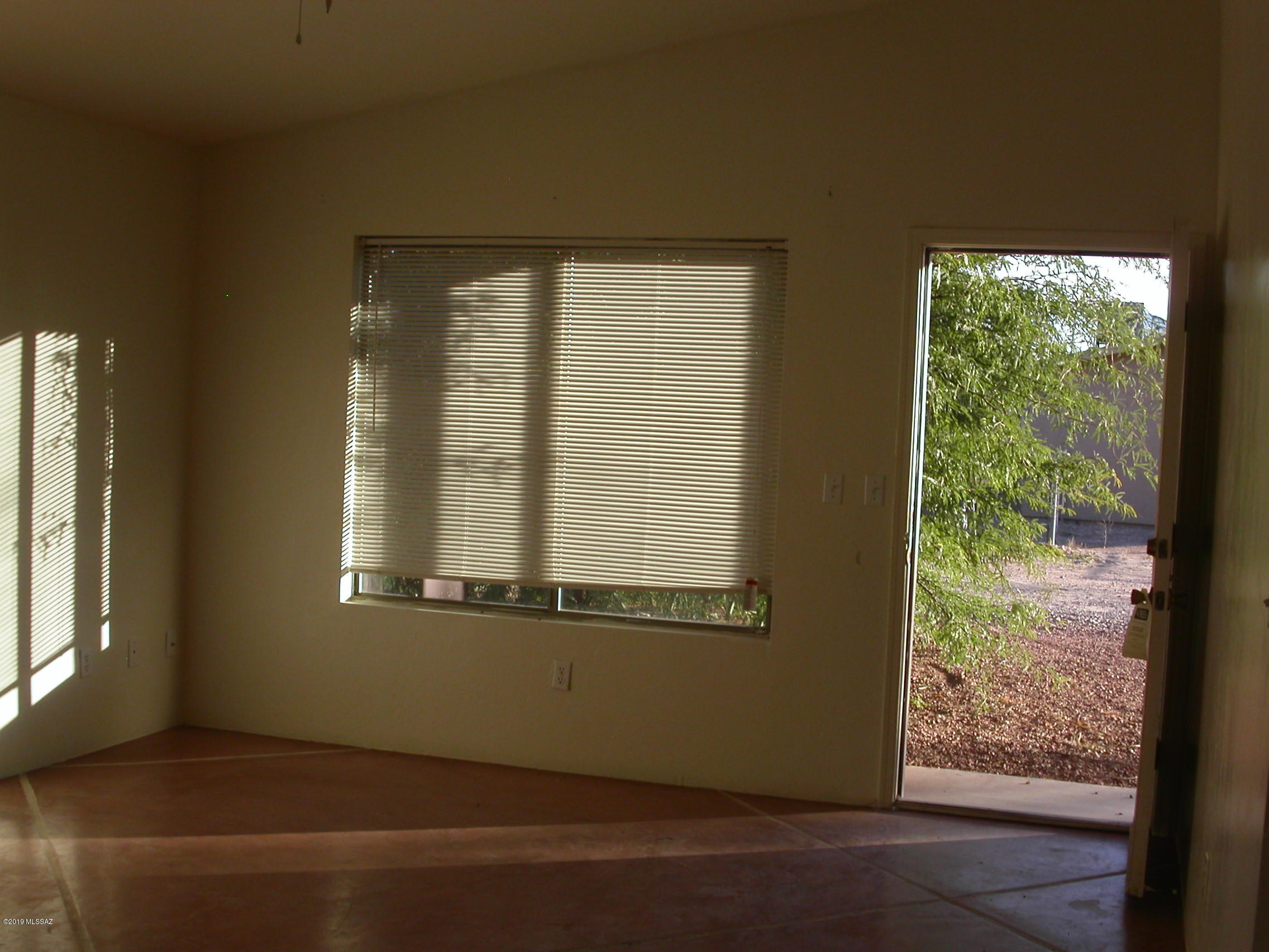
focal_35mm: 38
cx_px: 634
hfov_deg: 49.0
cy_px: 476
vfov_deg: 37.7
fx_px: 1393
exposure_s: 1/180
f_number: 5.6
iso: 100
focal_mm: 7.8
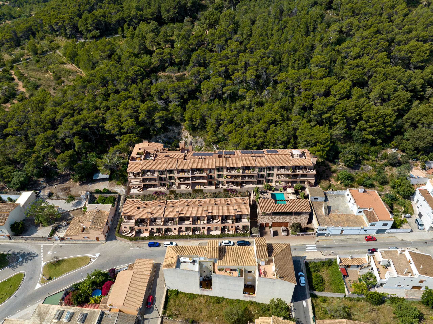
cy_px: 162
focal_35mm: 24
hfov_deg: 71.6
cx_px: 216
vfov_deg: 56.8
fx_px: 300
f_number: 5.6
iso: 100
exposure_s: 1/500
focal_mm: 12.29
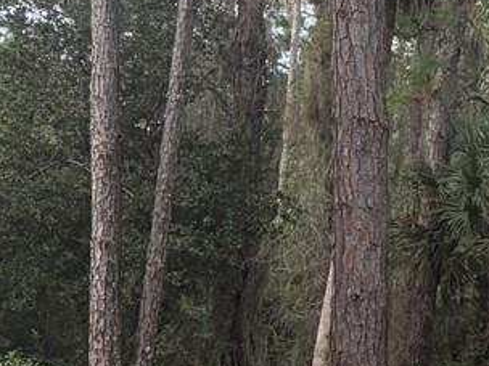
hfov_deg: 11.7
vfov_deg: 10.8
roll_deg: -1.1
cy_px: 323
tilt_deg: +2.9
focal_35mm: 137
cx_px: 1195
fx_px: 1935
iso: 50
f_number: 1.6
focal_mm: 5.96
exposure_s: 1/895
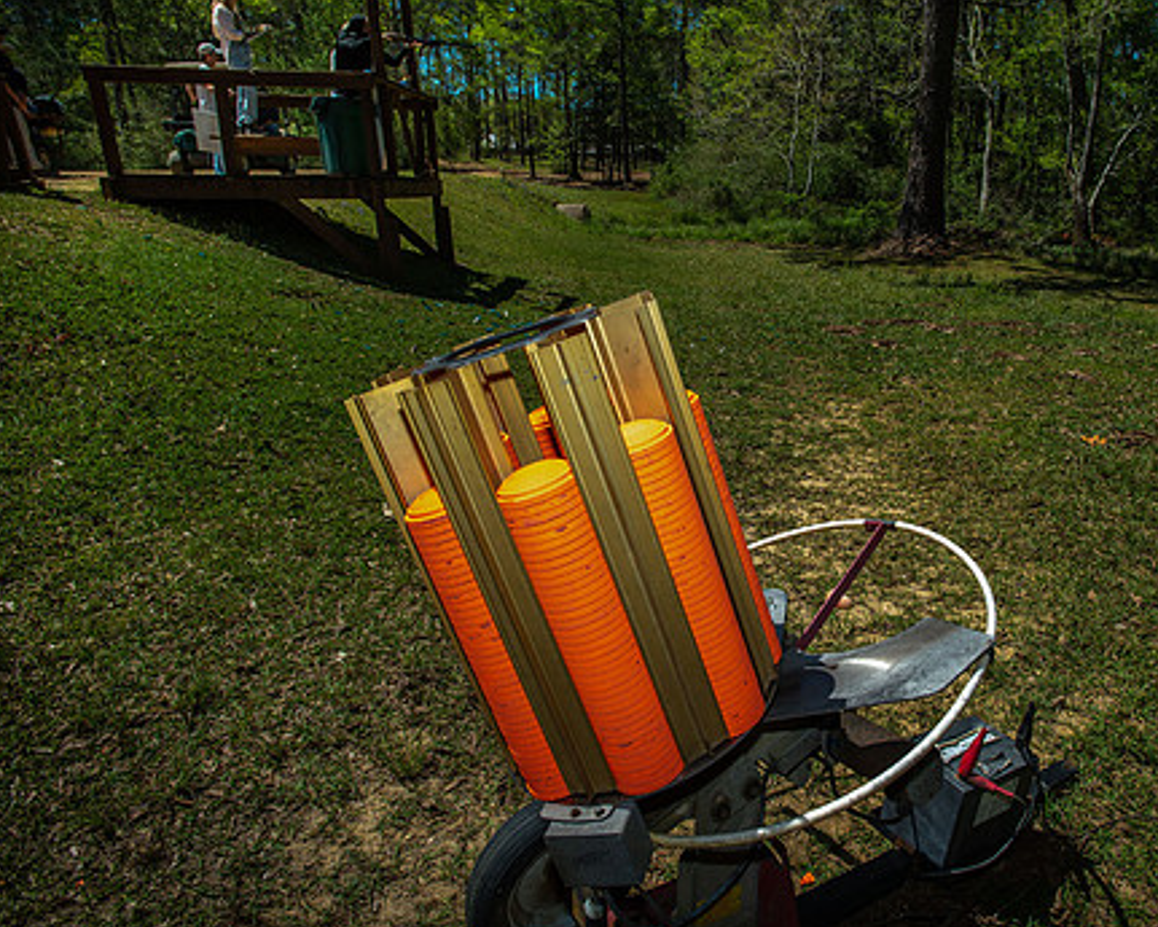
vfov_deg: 58.7
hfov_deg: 68.5
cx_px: 763
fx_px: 823
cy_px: 430
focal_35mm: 24
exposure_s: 1/250
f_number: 7.1
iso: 80
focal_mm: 19
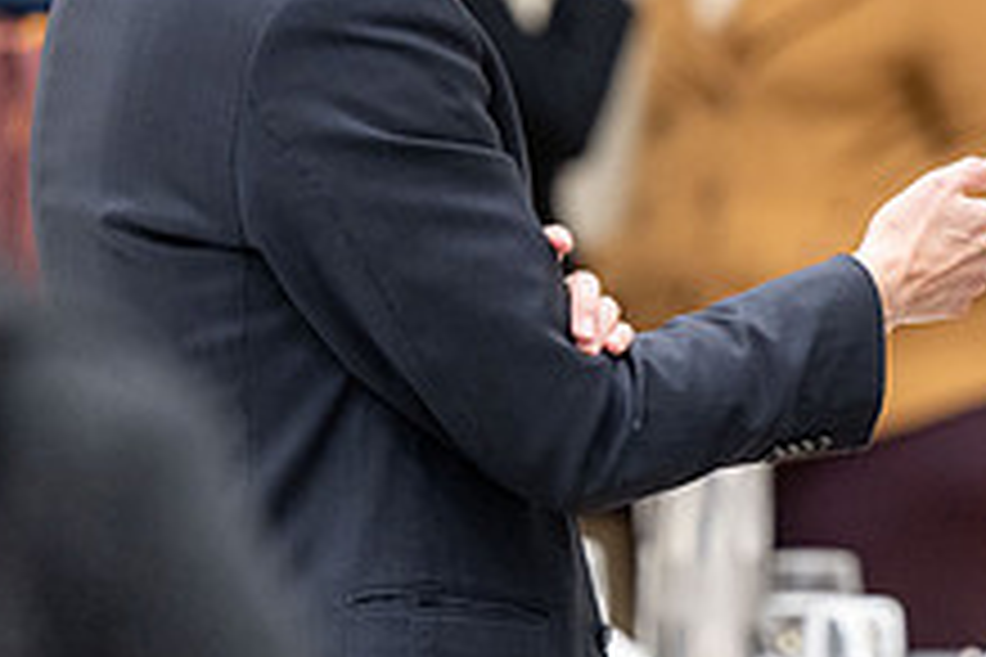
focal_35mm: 410
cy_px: 169
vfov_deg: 3.4
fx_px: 11229
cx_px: 918
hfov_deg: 5.0
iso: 1600
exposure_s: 1/320
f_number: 2.8
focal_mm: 155
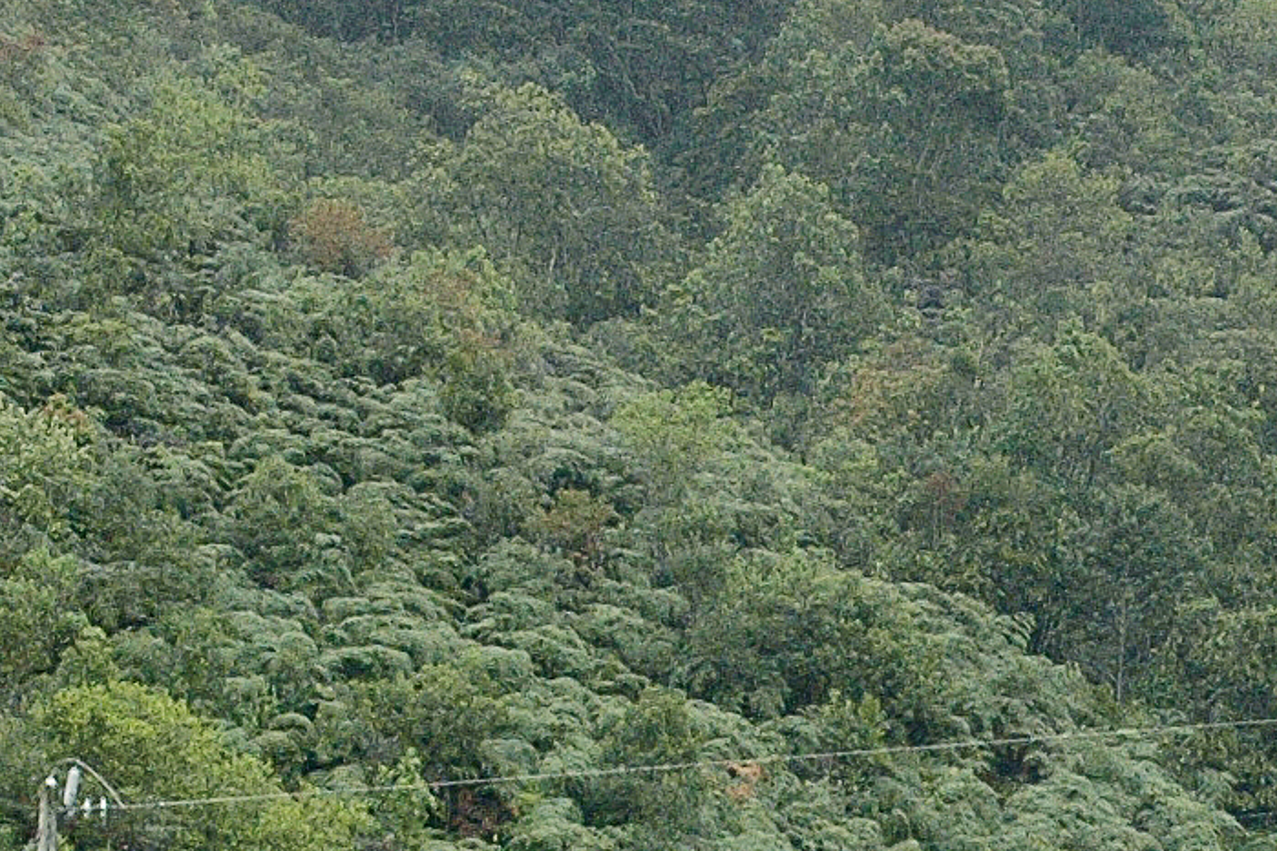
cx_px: 1038
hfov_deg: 11.8
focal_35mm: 174
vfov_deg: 7.7
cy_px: 1346
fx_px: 6177
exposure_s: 1/500
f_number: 9.5
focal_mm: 27
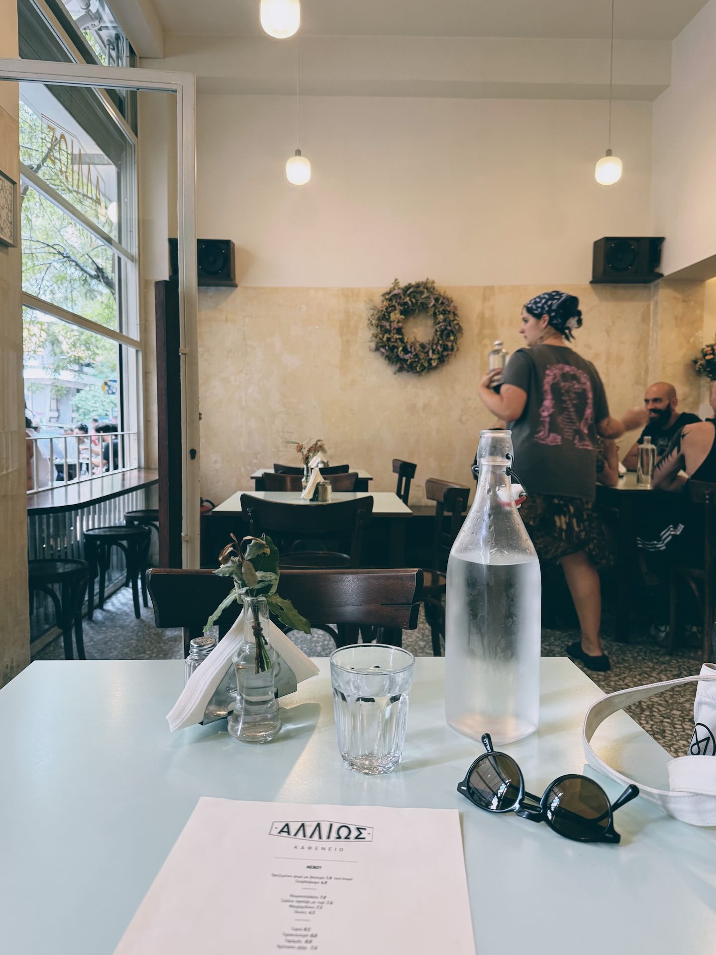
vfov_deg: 69.4
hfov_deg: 54.9
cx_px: 349
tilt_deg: -3.8
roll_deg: -0.9
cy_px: 467
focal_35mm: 25
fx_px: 690
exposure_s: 1/67
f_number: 1.78
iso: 200
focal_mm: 6.76
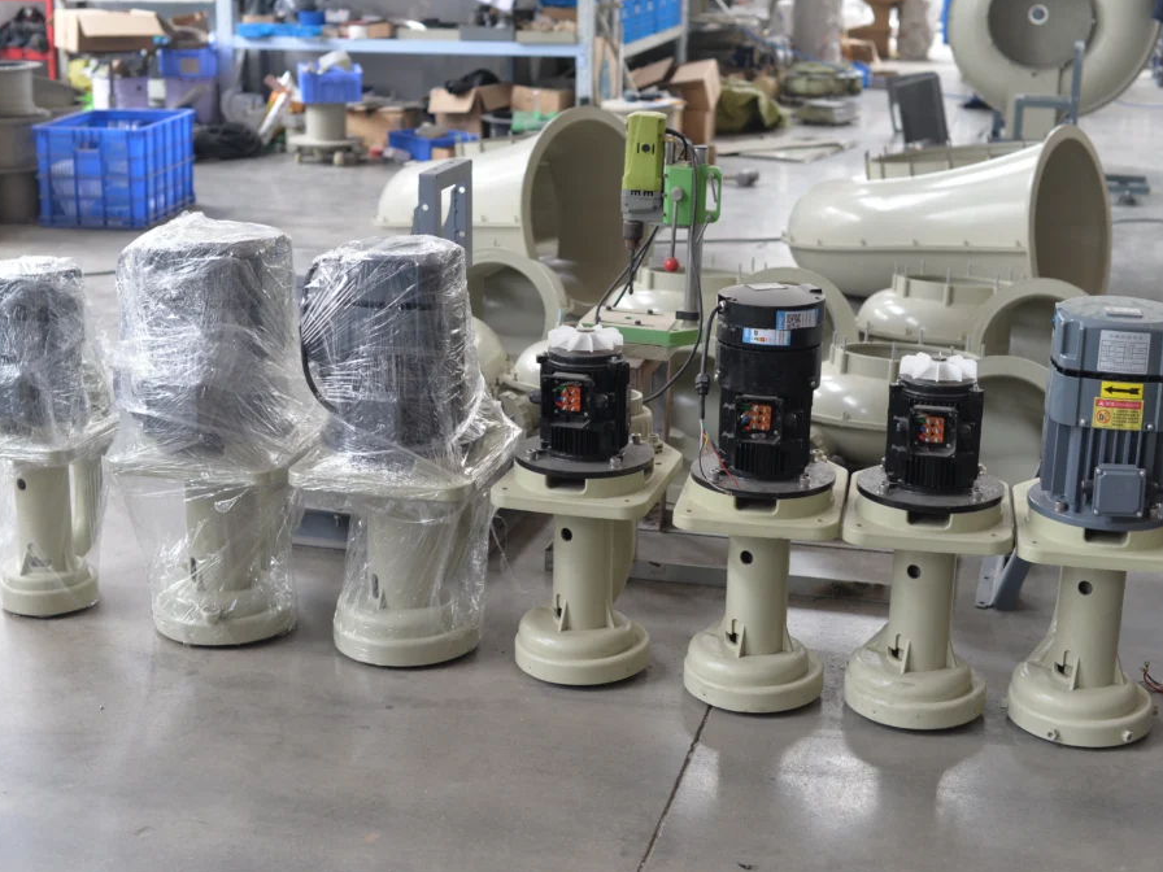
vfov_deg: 26.6
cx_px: 552
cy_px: 431
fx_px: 1848
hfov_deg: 34.9
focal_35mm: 55
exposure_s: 1/80
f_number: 4.5
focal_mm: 50
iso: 400
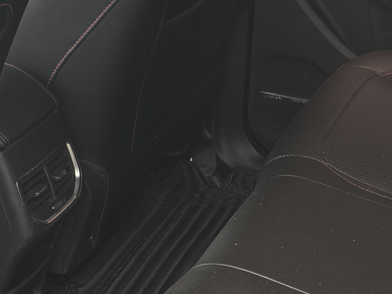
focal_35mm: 96
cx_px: 213
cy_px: 201
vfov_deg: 15.4
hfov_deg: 20.4
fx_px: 1087
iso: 160
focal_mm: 5.84
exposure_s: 1/100
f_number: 1.6
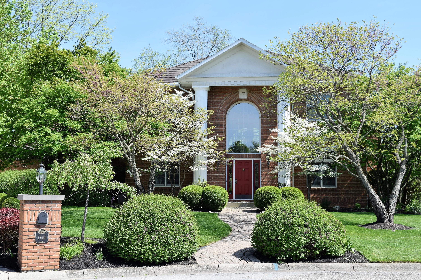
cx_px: 210
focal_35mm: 44
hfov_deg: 45.0
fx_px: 509
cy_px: 140
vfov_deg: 30.8
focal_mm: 29
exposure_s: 1/200
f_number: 7.1
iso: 100
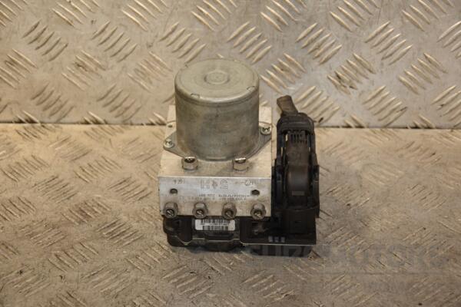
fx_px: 1268
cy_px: 154
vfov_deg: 13.8
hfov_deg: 20.6
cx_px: 230
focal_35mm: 99
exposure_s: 1/160
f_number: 5.3
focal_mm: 66
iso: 800
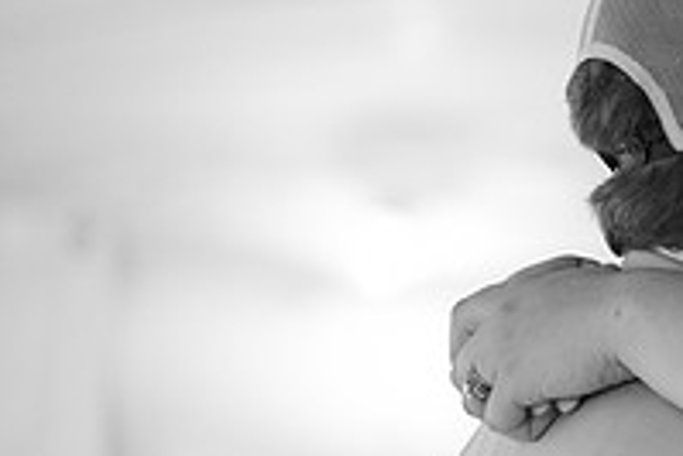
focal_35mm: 480
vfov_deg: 2.9
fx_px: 9113
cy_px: 346
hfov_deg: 4.3
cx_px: 844
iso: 3200
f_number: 2.8
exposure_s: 1/250
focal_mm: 165
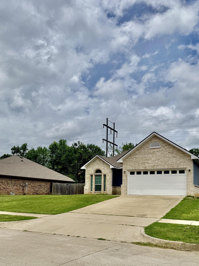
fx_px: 245
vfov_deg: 55.8
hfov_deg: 44.1
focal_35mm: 32
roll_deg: -1.4
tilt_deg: +4.8
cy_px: 175
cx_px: 113
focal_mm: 6.76
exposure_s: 1/14286
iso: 80
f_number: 1.78
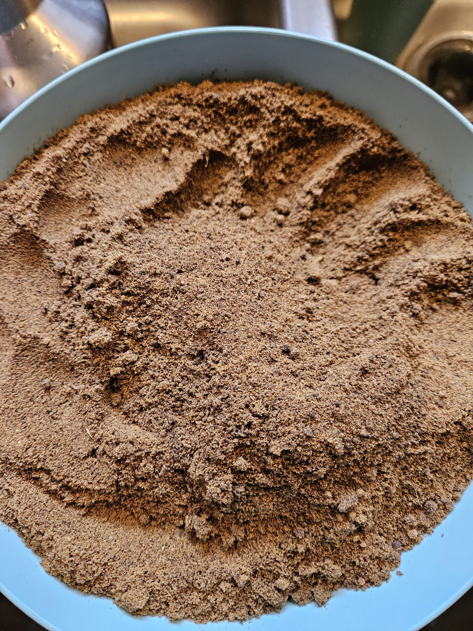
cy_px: 316
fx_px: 419
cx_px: 236
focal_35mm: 23
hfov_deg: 58.9
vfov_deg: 73.9
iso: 1000
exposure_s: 1/120
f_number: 1.8
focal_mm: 5.4
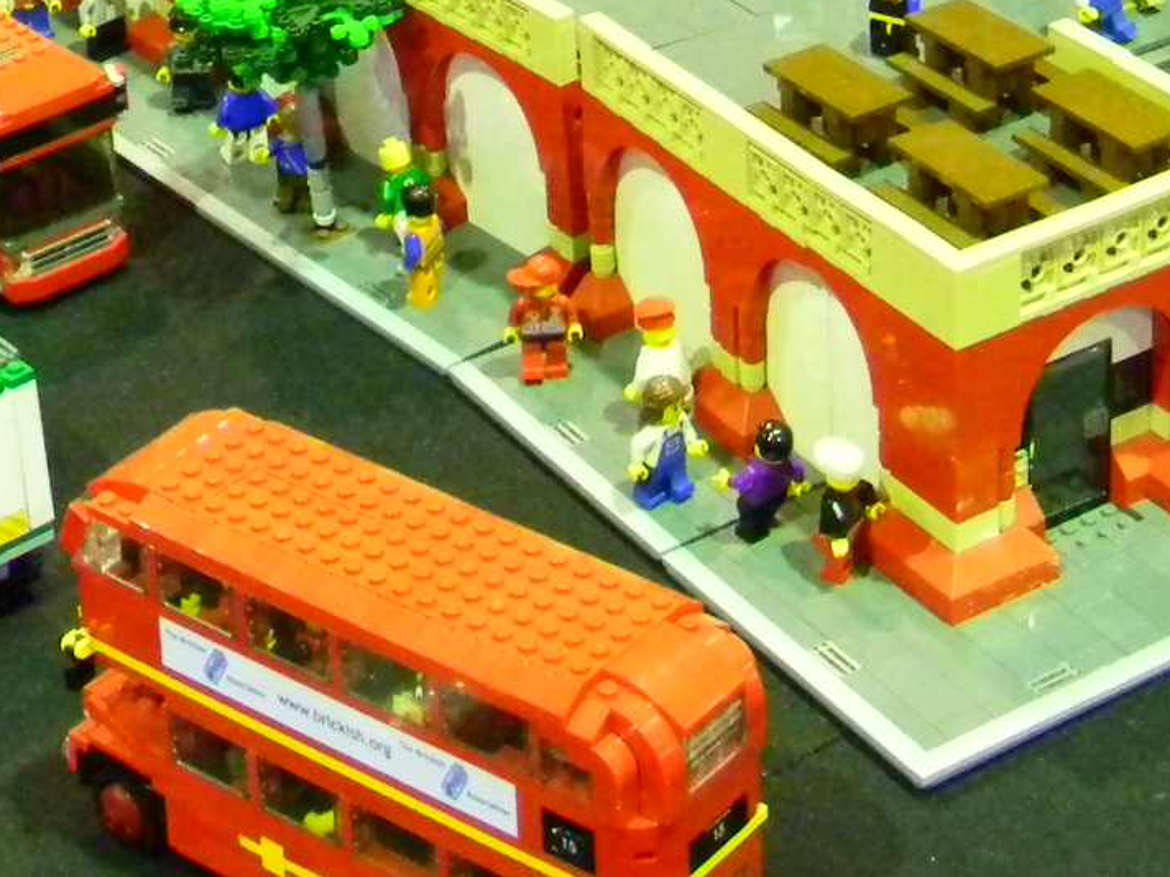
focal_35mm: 102
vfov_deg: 13.5
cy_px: -494
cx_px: 623
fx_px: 3448
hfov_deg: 19.3
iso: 639
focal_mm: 5
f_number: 3.5
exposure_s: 1/9.3
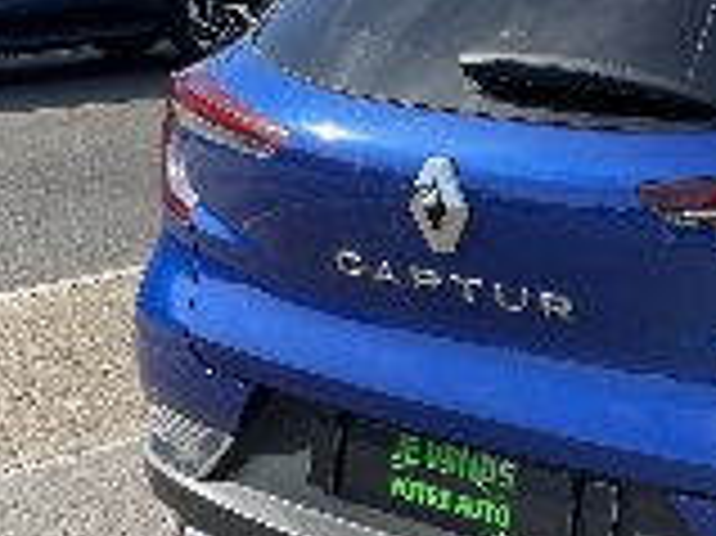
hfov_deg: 26.4
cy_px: 401
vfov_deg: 21.4
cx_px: 784
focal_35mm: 68
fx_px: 1405
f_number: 1.6
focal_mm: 4.2
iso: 32
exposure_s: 1/1335
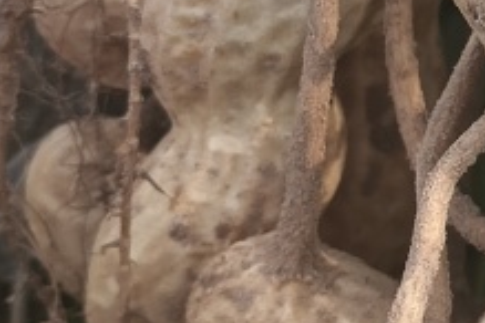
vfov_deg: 9.9
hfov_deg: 14.0
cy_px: -59
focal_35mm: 137
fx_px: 1846
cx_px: 722
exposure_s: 1/313
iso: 50
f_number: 1.8
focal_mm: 3.61
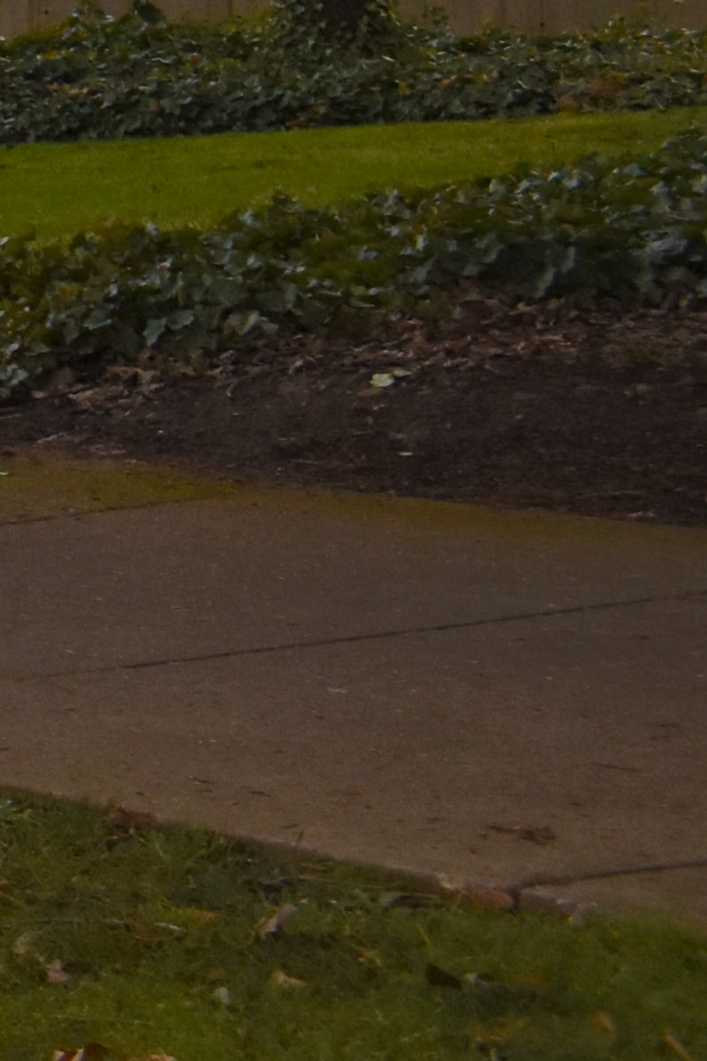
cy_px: -577
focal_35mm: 158
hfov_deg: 7.0
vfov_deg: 12.4
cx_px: -1915
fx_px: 4639
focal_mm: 21
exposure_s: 1/200
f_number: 7.1
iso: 800
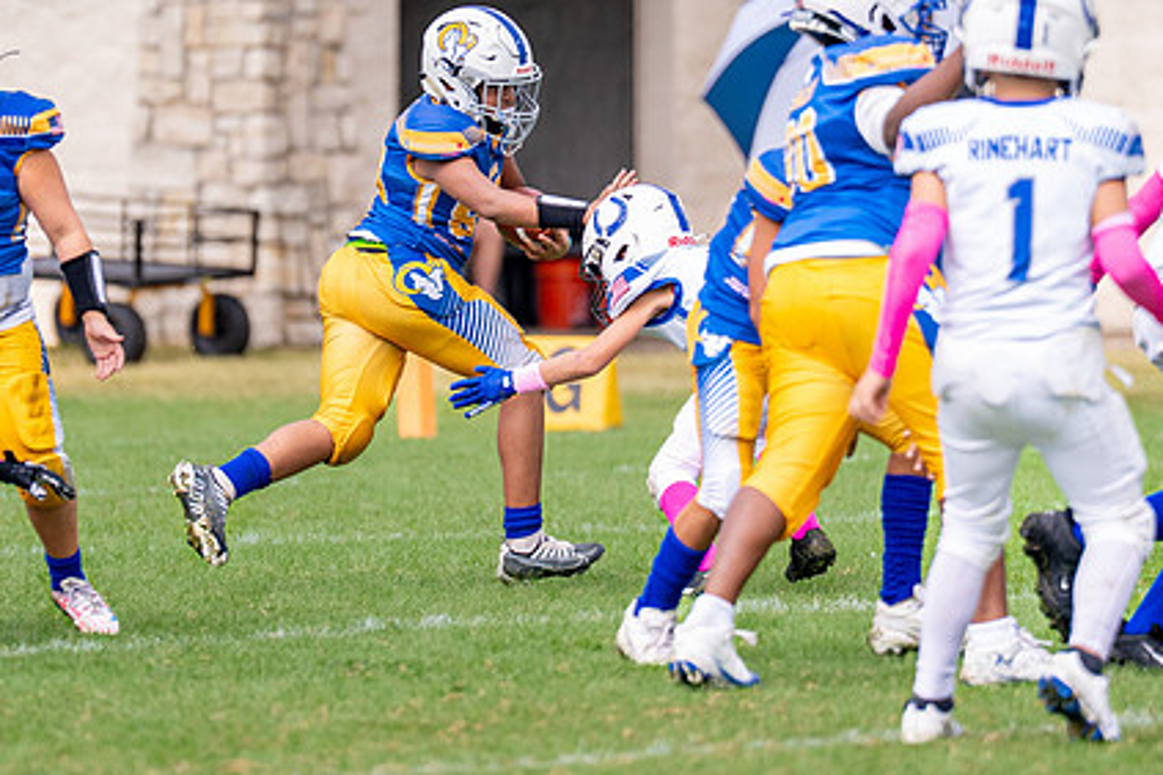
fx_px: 16894
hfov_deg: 3.9
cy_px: 233
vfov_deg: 2.6
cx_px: 435
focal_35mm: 523
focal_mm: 200
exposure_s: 1/2500
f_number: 2.8
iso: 250
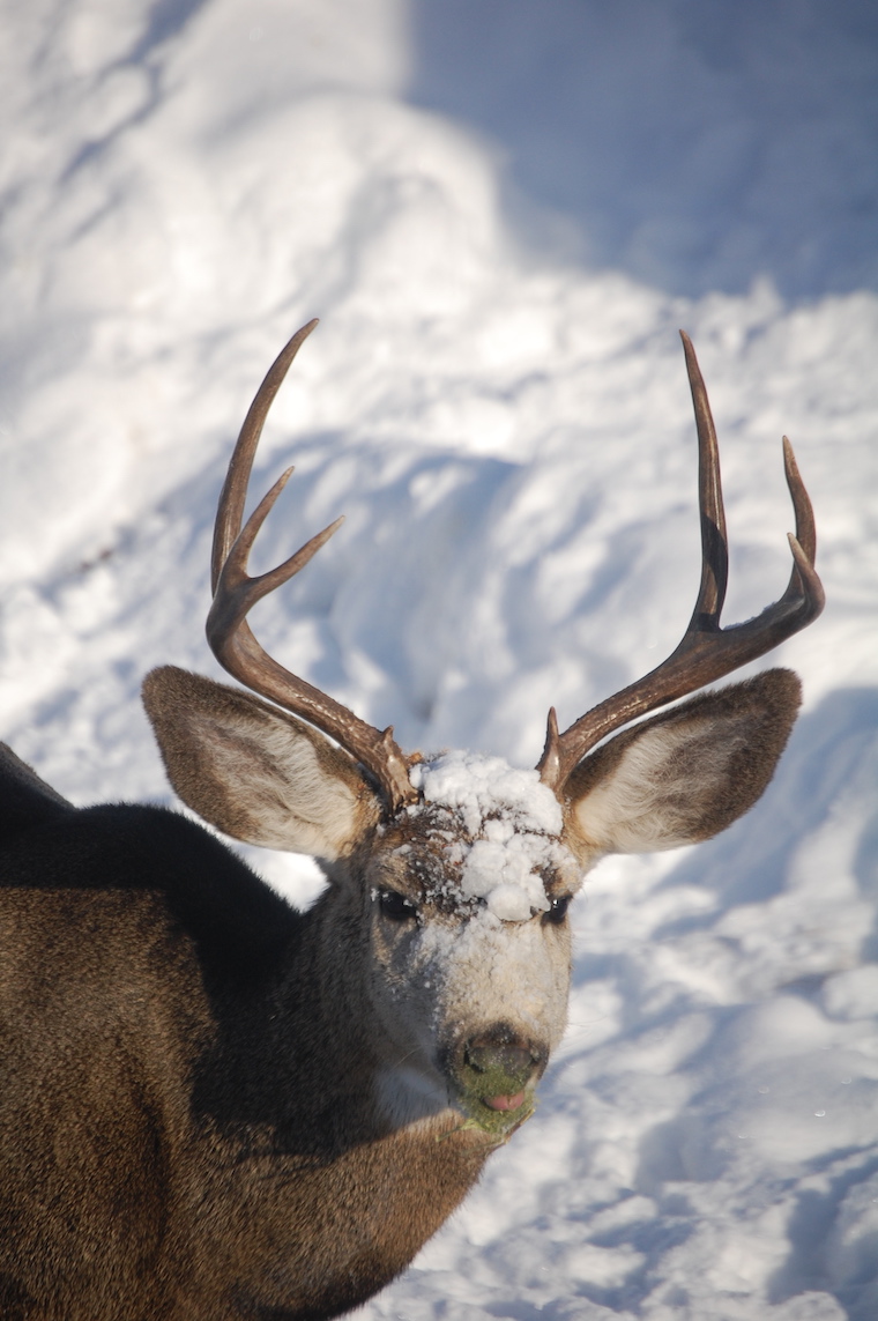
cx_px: 439
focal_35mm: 300
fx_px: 10994
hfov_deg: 4.6
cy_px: 660
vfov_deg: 6.9
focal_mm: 200
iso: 320
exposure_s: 1/2000
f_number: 5.6
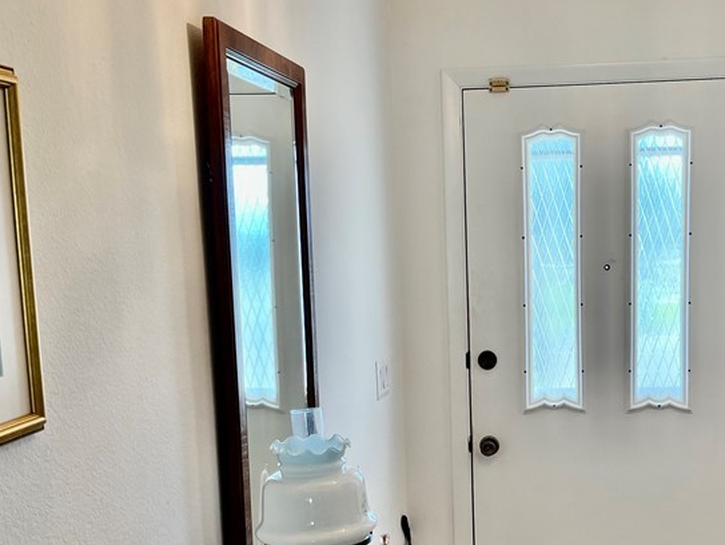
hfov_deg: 38.5
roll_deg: +1.9
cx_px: 479
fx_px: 1027
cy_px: 390
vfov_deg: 29.4
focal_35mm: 49
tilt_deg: -8.5
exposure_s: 1/155
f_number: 1.6
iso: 64
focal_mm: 5.1
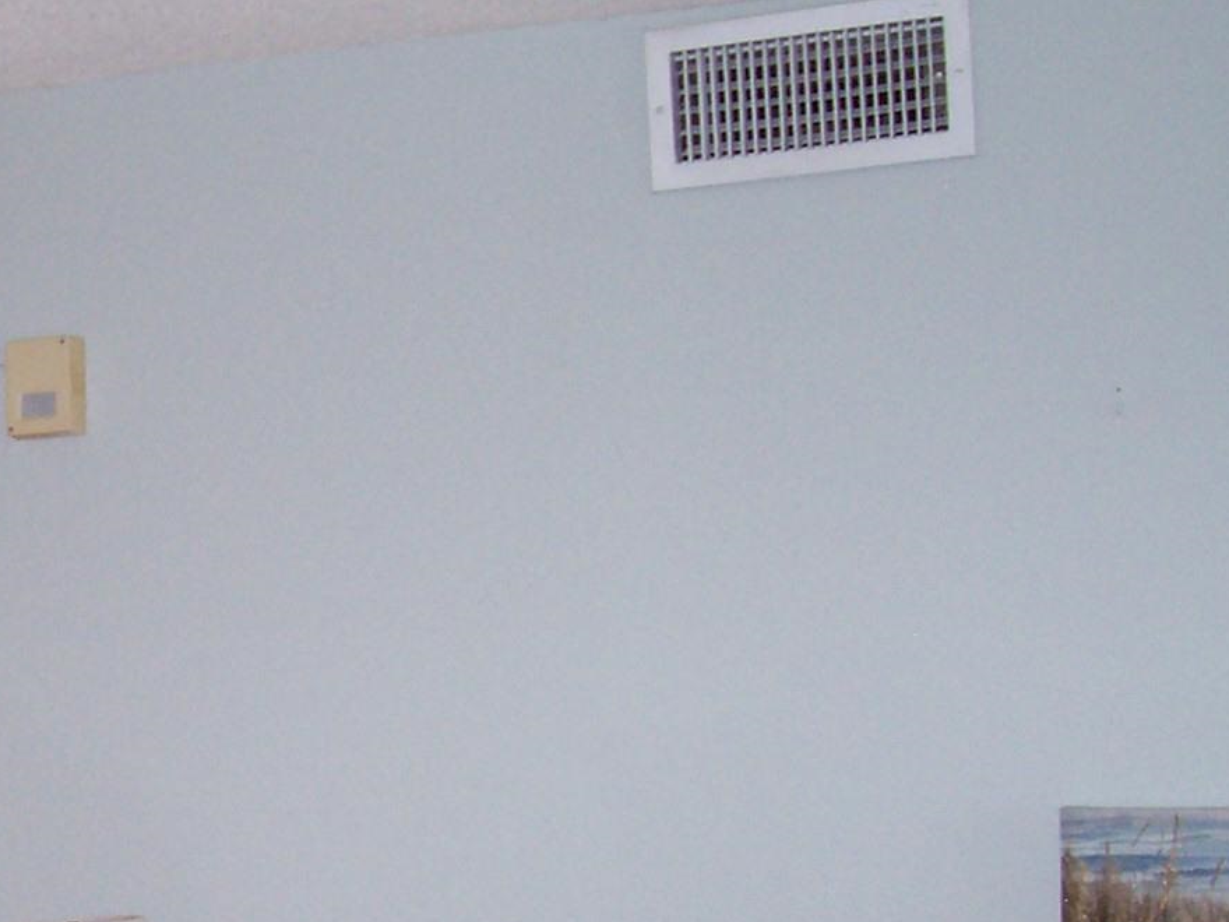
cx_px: -36
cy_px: 803
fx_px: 3160
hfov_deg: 21.2
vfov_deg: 16.4
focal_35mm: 89
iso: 140
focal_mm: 5.6
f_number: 2.7
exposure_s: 1/112
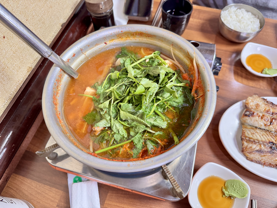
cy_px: 104
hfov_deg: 71.6
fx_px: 192
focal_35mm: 24
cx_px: 138
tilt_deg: -60.8
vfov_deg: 56.8
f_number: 1.78
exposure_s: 1/60
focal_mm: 6.76
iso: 250
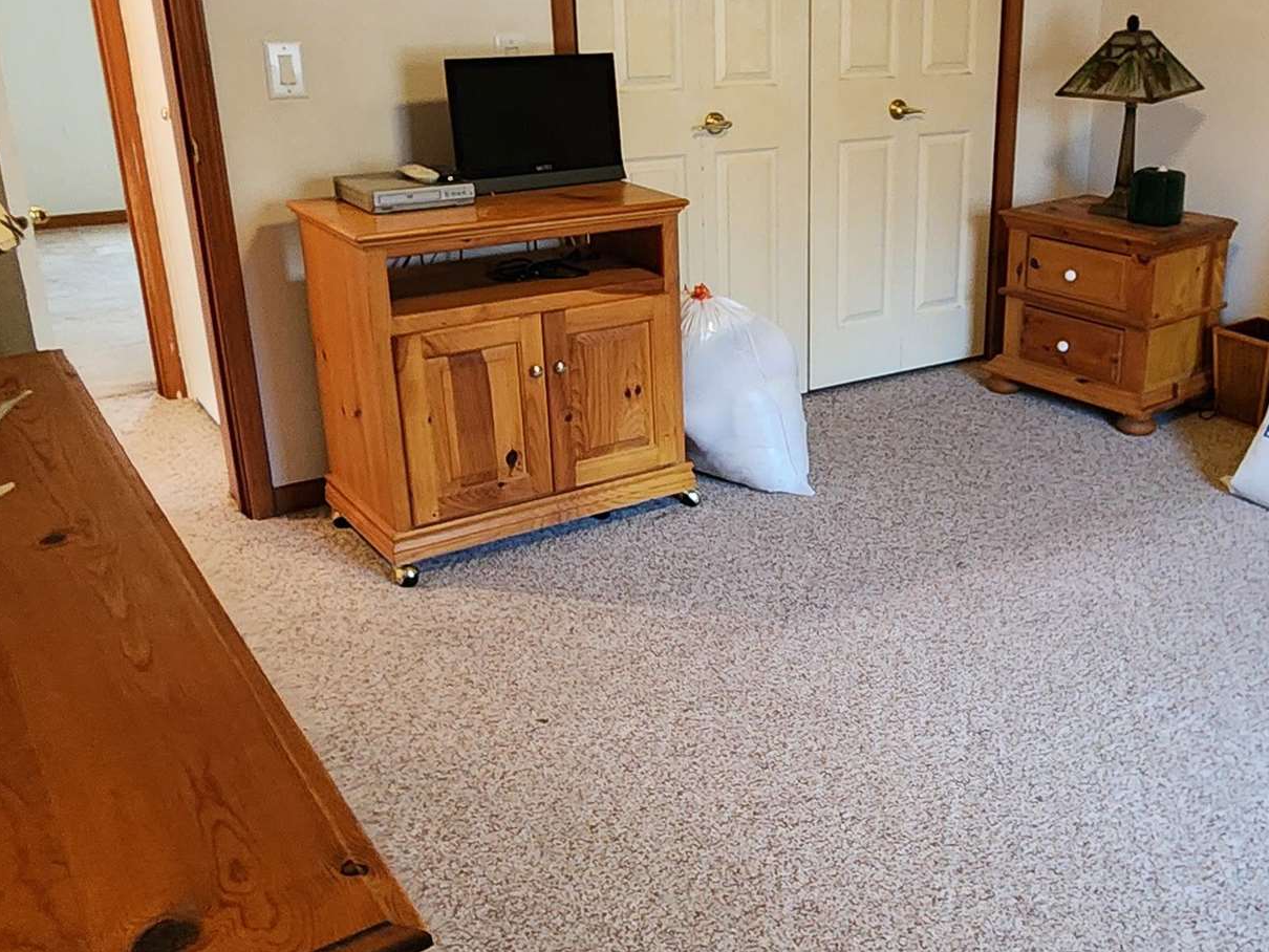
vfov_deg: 42.9
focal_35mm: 33
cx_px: 883
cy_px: 450
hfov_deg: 53.8
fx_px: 1210
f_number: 2.2
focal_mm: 2.2
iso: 640
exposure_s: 1/30
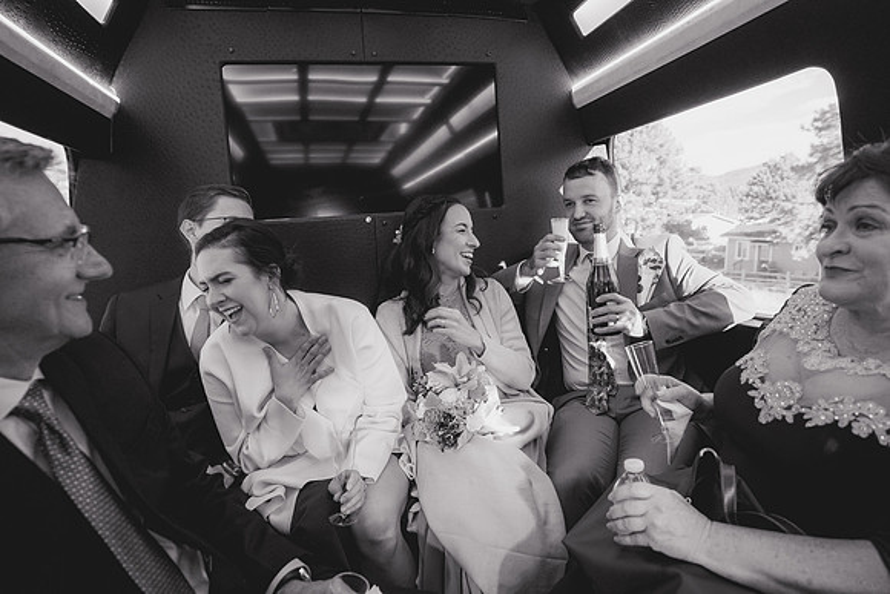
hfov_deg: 83.6
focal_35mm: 20
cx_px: 445
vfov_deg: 61.7
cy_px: 297
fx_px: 497
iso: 3200
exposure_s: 1/125
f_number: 2.8
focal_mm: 18
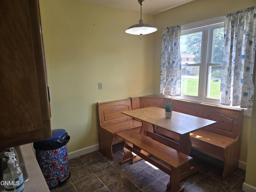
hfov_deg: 73.9
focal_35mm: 23
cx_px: 128
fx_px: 170
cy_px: 96
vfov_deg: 58.9
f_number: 1.8
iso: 40
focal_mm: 5.4
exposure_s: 1/120
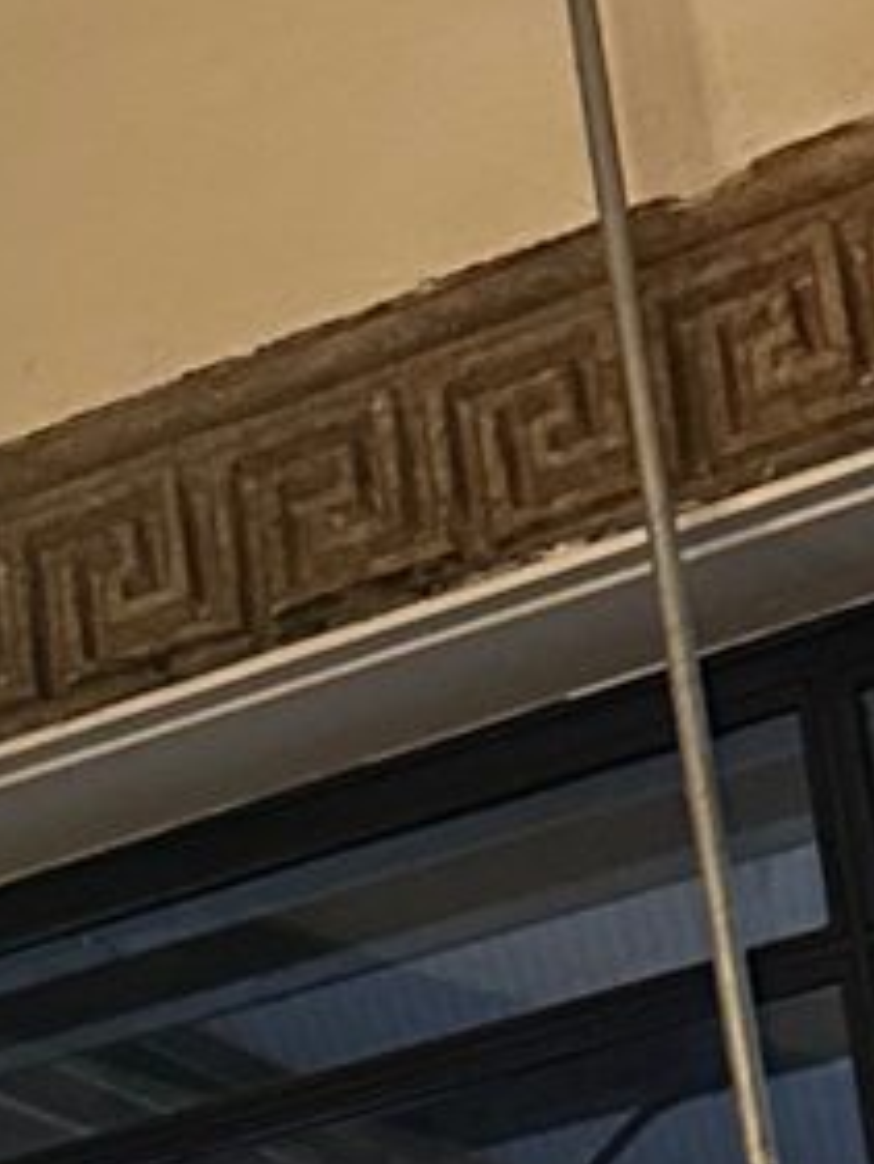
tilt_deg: +22.1
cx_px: -1574
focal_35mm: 182
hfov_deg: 7.4
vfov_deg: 10.8
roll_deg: -1.3
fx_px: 6122
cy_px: 930
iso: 640
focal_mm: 6.86
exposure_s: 1/60
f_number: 1.78
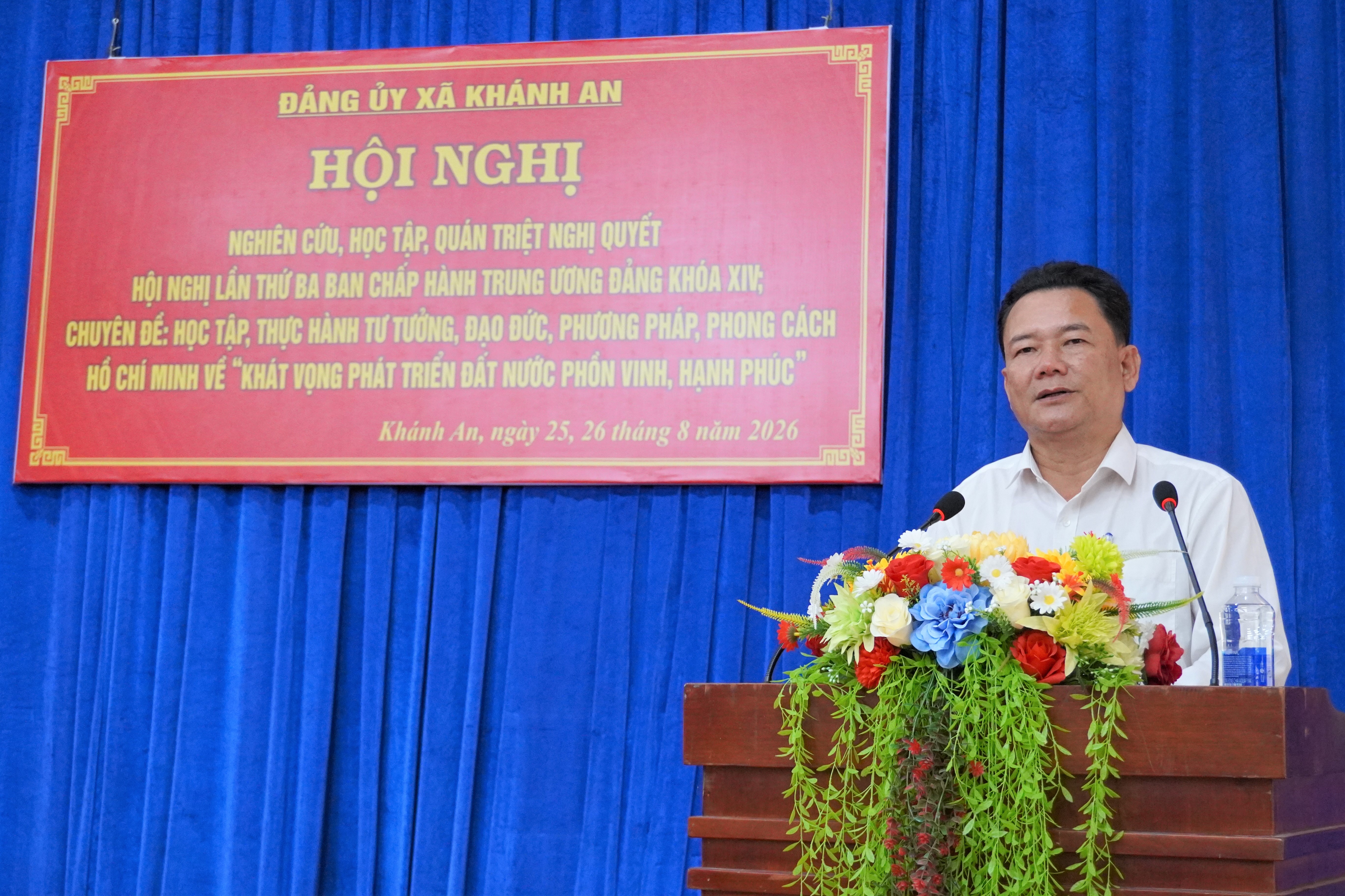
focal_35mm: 58
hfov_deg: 34.2
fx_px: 2186
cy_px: 448
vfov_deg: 23.2
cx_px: 672
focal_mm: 39
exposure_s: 1/160
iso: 3200
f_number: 5.6
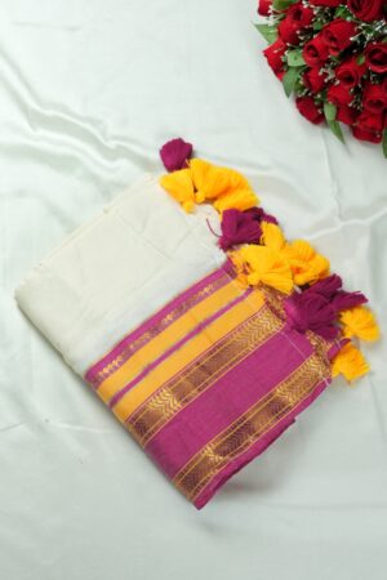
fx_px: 1113
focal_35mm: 69
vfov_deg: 29.2
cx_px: 194
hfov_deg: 19.7
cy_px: 290
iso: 640
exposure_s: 1/160
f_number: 4
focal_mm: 46.5
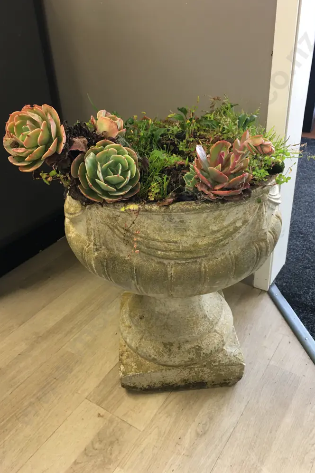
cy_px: 231
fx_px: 407
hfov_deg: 42.3
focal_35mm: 31
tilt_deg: -29.3
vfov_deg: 60.3
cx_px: 167
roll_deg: +2.2
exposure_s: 1/17
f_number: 2.2
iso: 64
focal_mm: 4.15
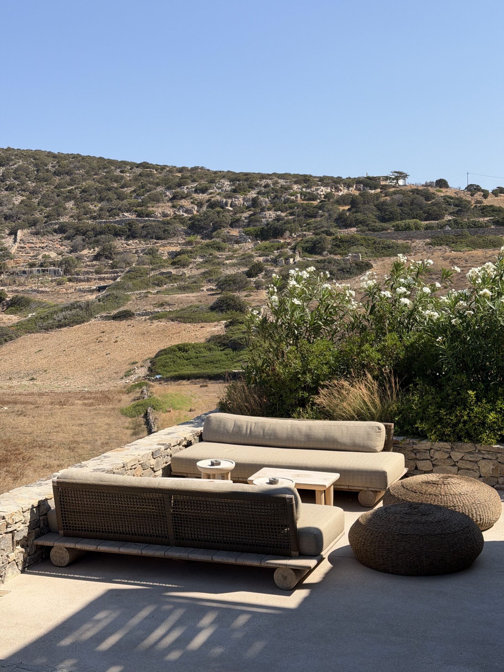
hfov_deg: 30.3
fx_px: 932
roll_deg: -1.2
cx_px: 252
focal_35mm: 48
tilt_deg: -1.0
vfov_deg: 39.7
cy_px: 336
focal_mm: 6.76
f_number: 1.78
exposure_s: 1/4329
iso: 64
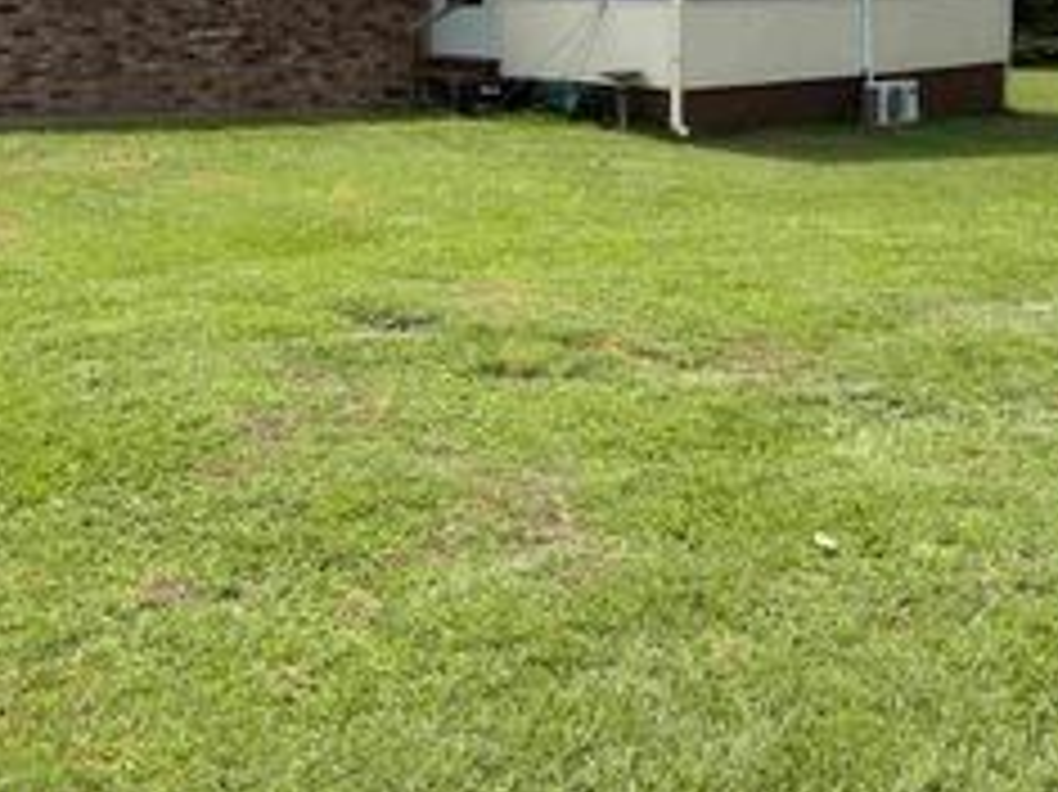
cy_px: -29
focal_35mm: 51
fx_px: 1558
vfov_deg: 26.7
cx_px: 378
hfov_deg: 37.2
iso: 80
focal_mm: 6.76
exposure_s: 1/4405
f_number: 1.78
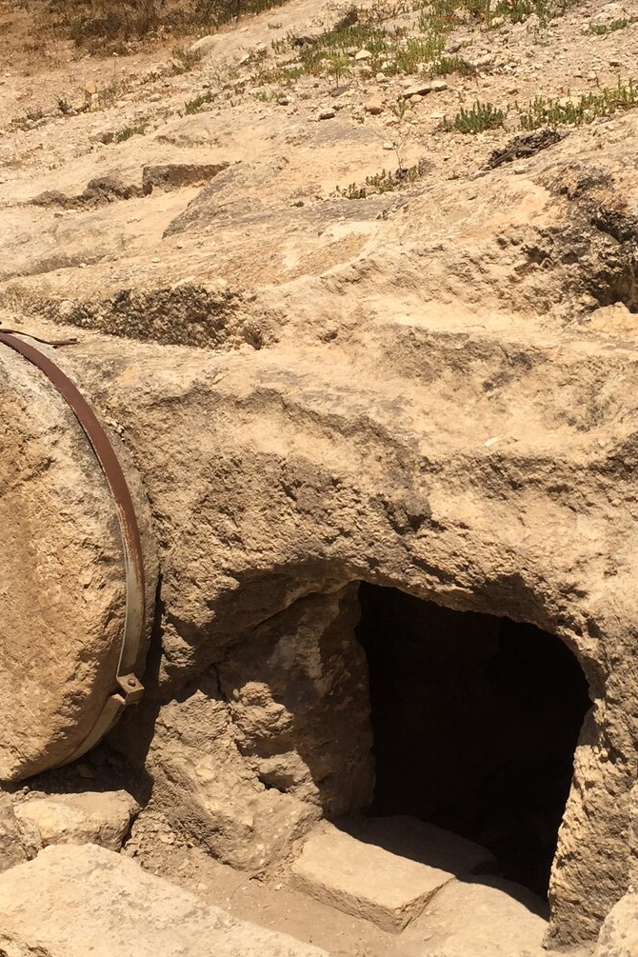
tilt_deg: -8.3
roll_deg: +1.1
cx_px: 402
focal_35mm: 54
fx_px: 1435
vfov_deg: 36.9
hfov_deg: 25.0
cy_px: 444
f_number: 2.2
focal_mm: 4.15
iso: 32
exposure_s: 1/1130
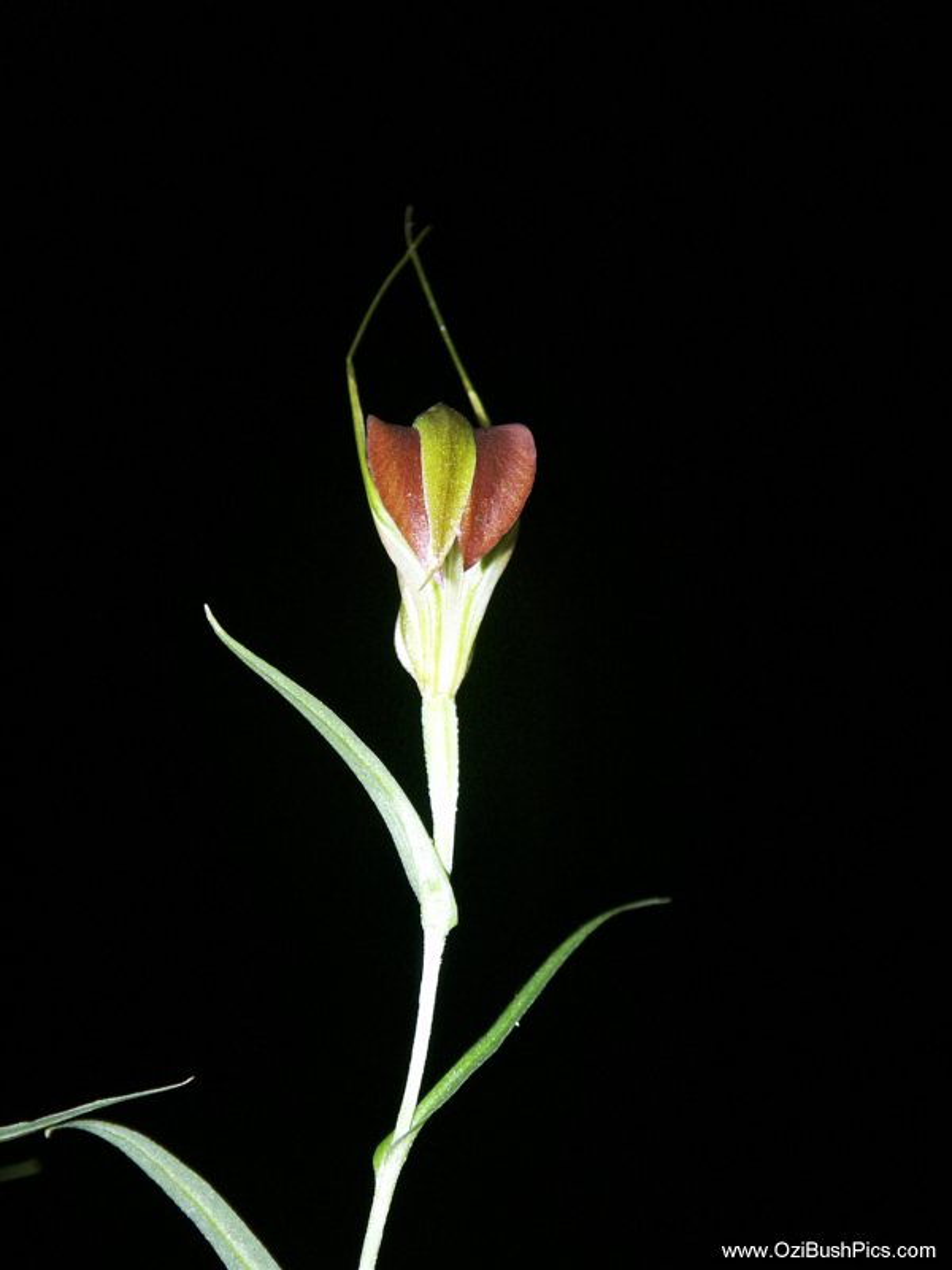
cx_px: 476
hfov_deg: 8.6
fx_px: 6344
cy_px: 635
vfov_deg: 11.4
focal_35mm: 173
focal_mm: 43.78
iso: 100
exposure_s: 1/180
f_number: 3.5
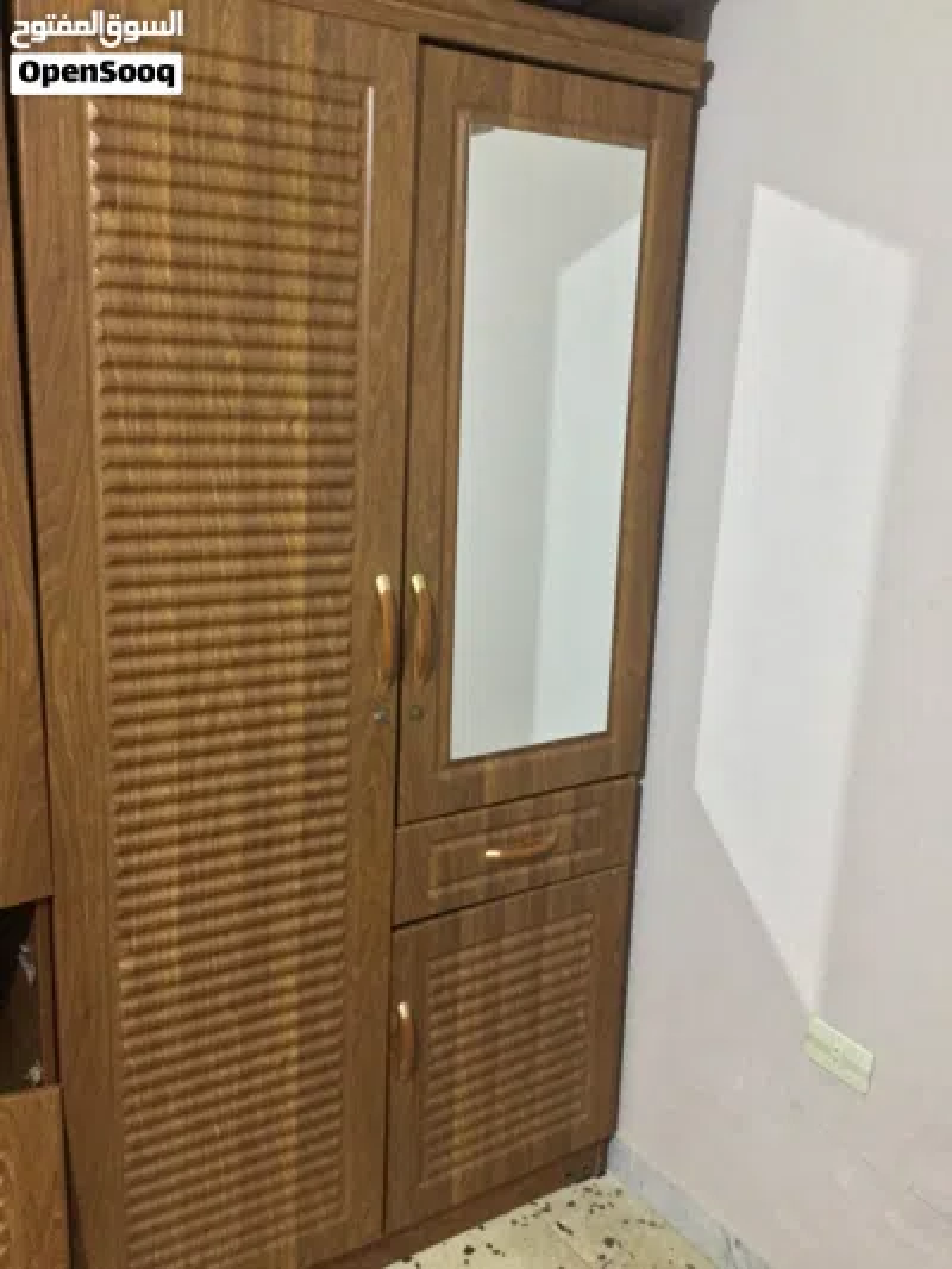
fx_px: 1136
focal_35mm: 31
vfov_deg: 58.3
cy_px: 634
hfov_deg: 45.5
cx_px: 476
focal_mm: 3.3
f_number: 2.4
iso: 320
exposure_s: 1/17
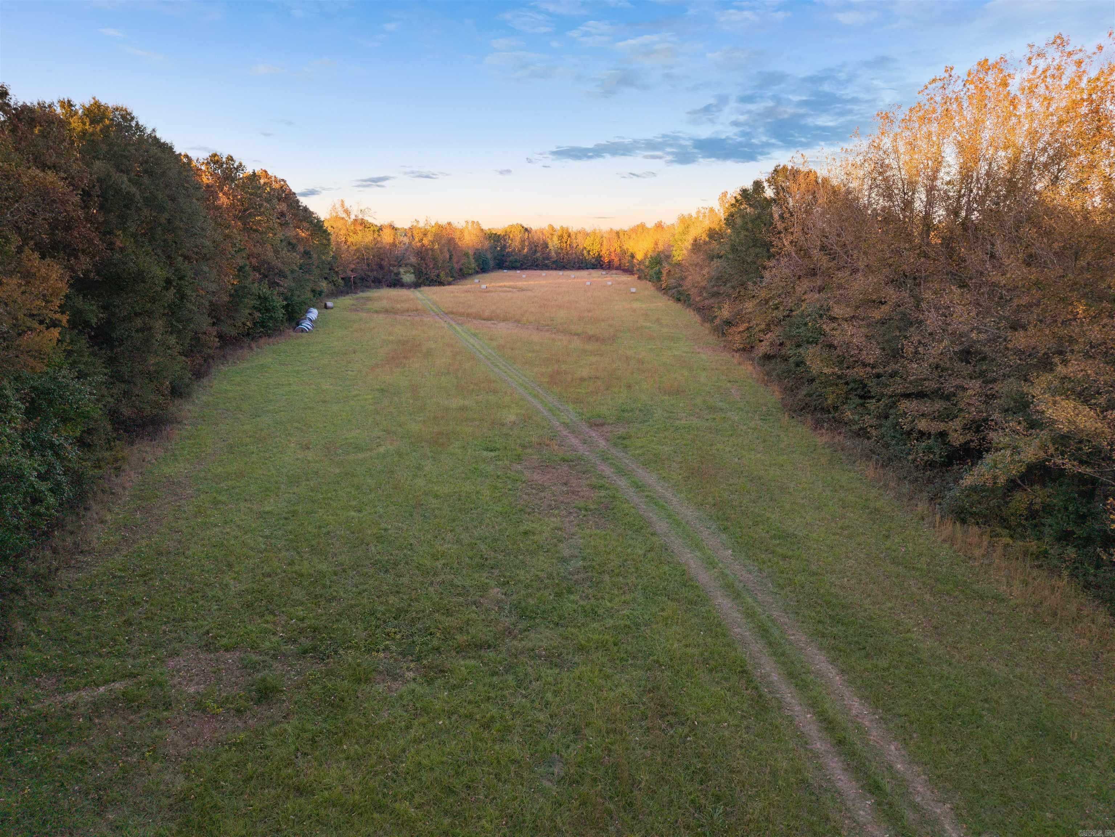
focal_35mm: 24
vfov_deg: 56.8
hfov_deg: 71.6
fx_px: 773
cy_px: 418
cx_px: 558
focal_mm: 8.67
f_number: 1.8
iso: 400
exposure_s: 1/50
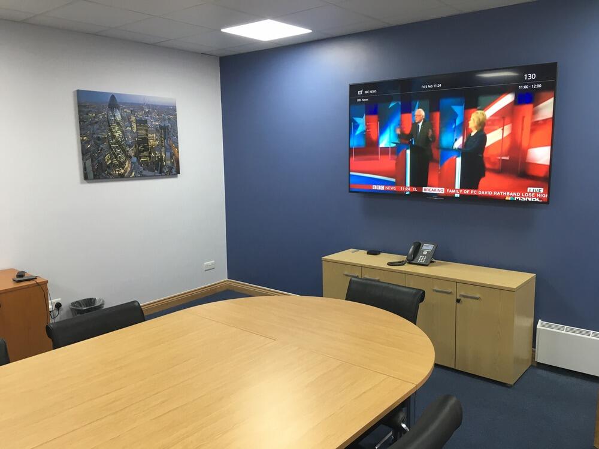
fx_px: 502
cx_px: 300
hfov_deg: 61.7
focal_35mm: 29
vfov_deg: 48.2
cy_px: 224
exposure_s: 1/33
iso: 80
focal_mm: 4.15
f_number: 2.2
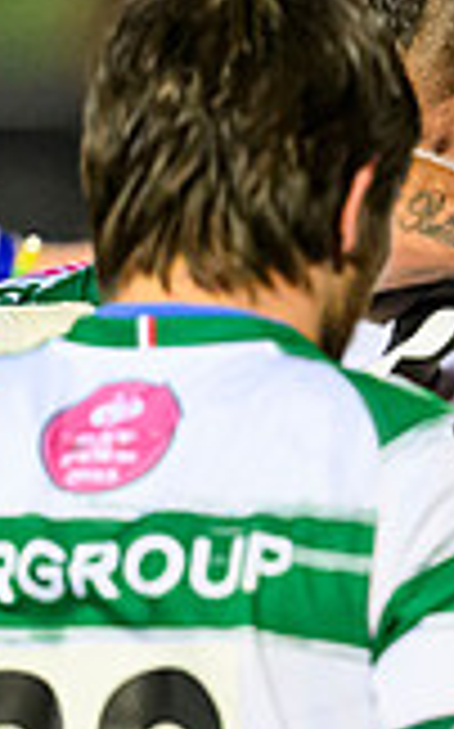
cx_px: 1081
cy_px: 519
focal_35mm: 2137
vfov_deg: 1.0
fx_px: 42381
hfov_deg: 0.6
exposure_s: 1/1250
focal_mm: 400
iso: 6400
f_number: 3.2
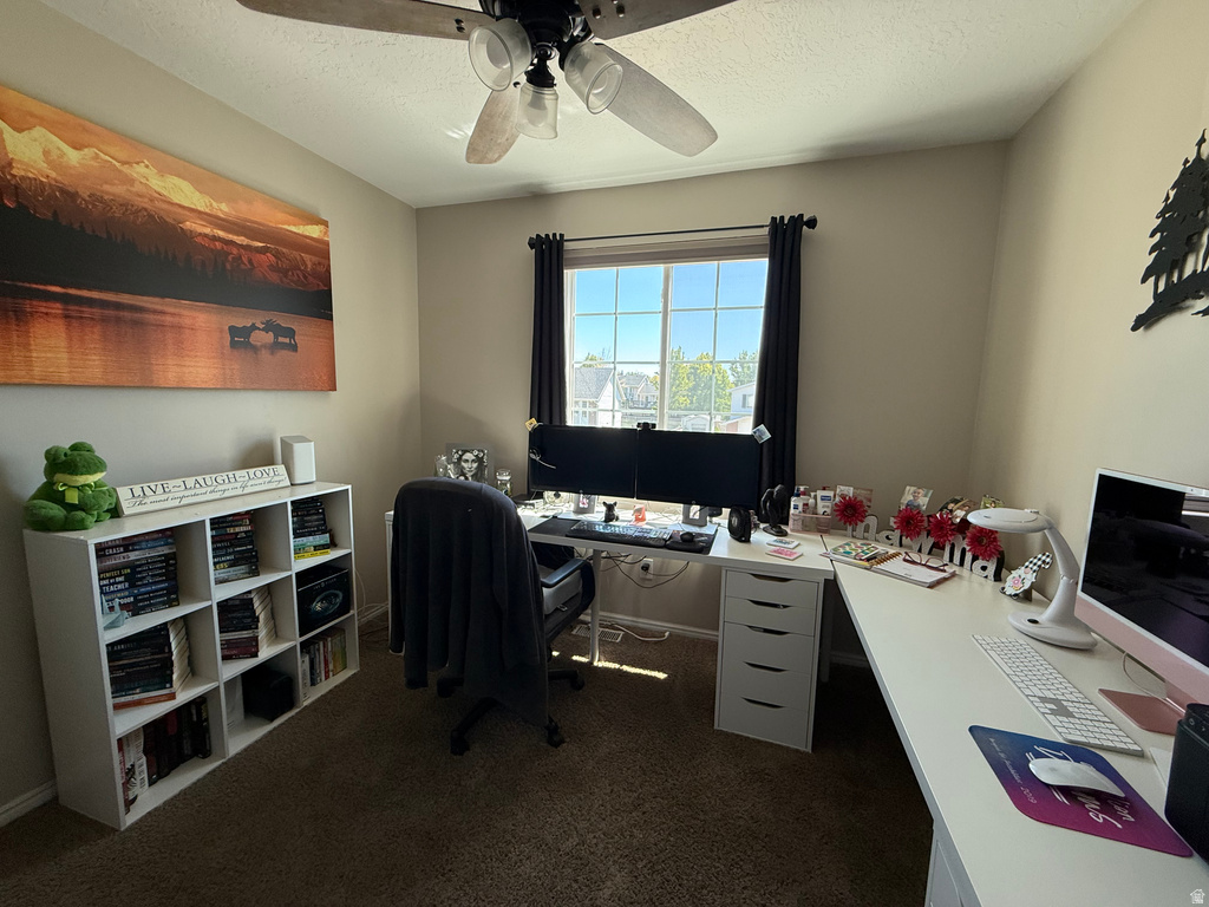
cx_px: 604
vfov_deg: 85.7
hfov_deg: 102.1
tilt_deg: -6.2
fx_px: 489
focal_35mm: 14
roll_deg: -1.7
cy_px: 454
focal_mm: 2.22
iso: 100
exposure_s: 1/99
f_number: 2.2
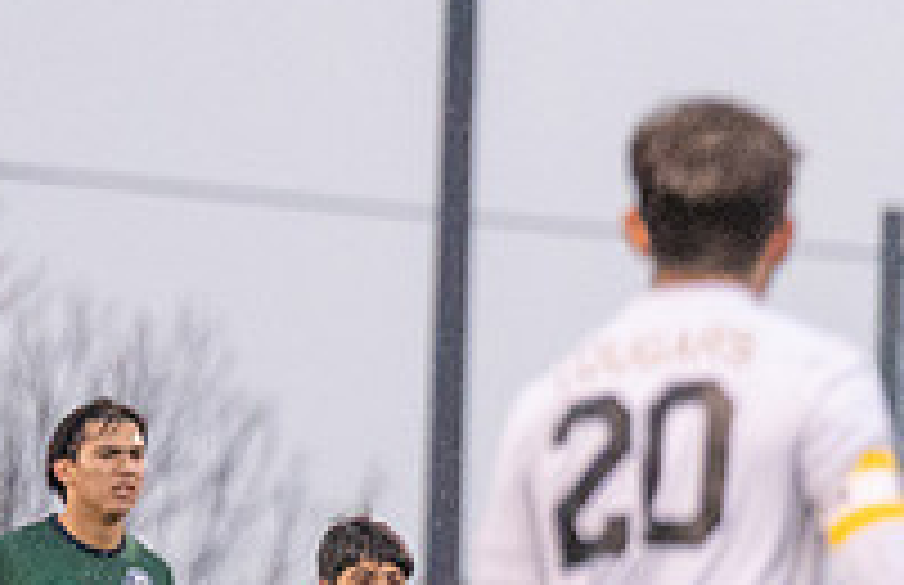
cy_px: 731
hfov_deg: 1.9
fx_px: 27095
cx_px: 2256
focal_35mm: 1089
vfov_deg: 1.2
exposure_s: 1/1250
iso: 3200
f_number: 2.8
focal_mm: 200
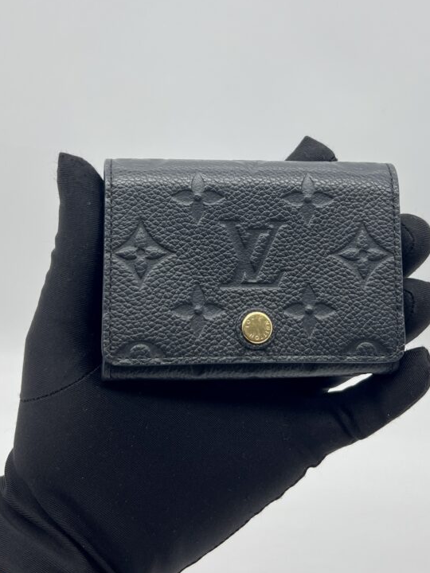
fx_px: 613
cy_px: 275
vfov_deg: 50.1
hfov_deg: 38.5
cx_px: 252
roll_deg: -0.9
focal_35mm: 37
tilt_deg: -20.9
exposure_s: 1/117
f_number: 1.5
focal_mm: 5.7
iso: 32
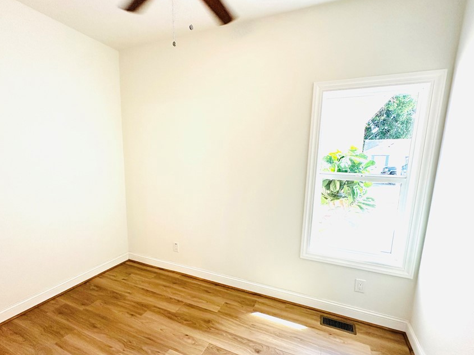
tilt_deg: -8.7
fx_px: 233
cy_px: 194
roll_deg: -1.4
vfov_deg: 74.5
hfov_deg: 91.0
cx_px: 229
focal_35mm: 17
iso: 160
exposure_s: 1/120
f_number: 2.2
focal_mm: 2.22
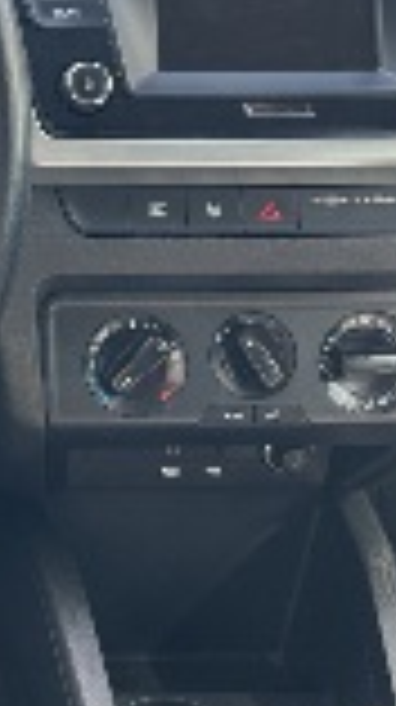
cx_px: -184
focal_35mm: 75
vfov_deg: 27.8
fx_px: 1404
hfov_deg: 15.0
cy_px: 175
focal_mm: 5.7
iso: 40
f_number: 1.5
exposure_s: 1/121
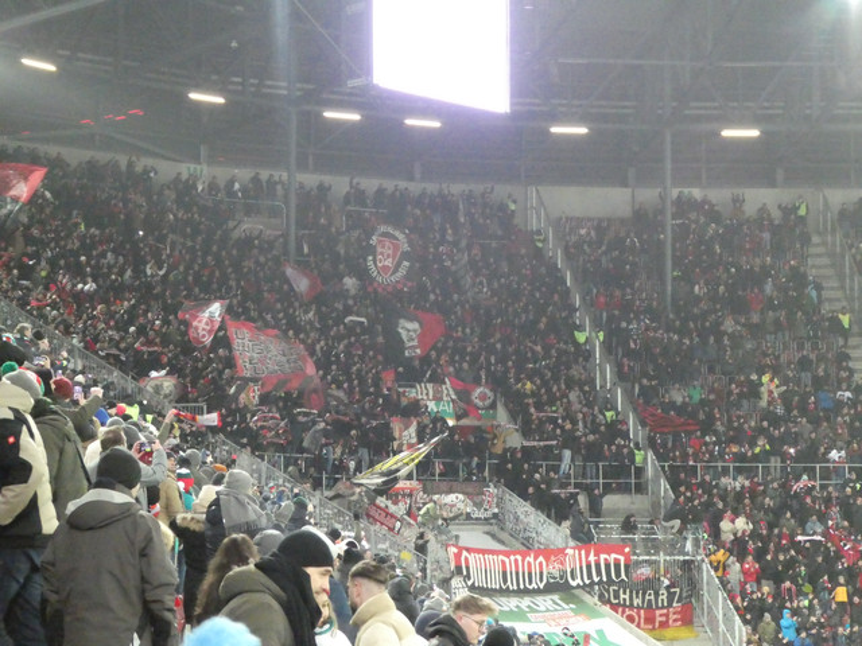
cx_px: 431
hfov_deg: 23.3
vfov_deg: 17.6
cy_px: 323
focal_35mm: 84
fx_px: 2092
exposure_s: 1/80
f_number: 4.8
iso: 3200
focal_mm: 15
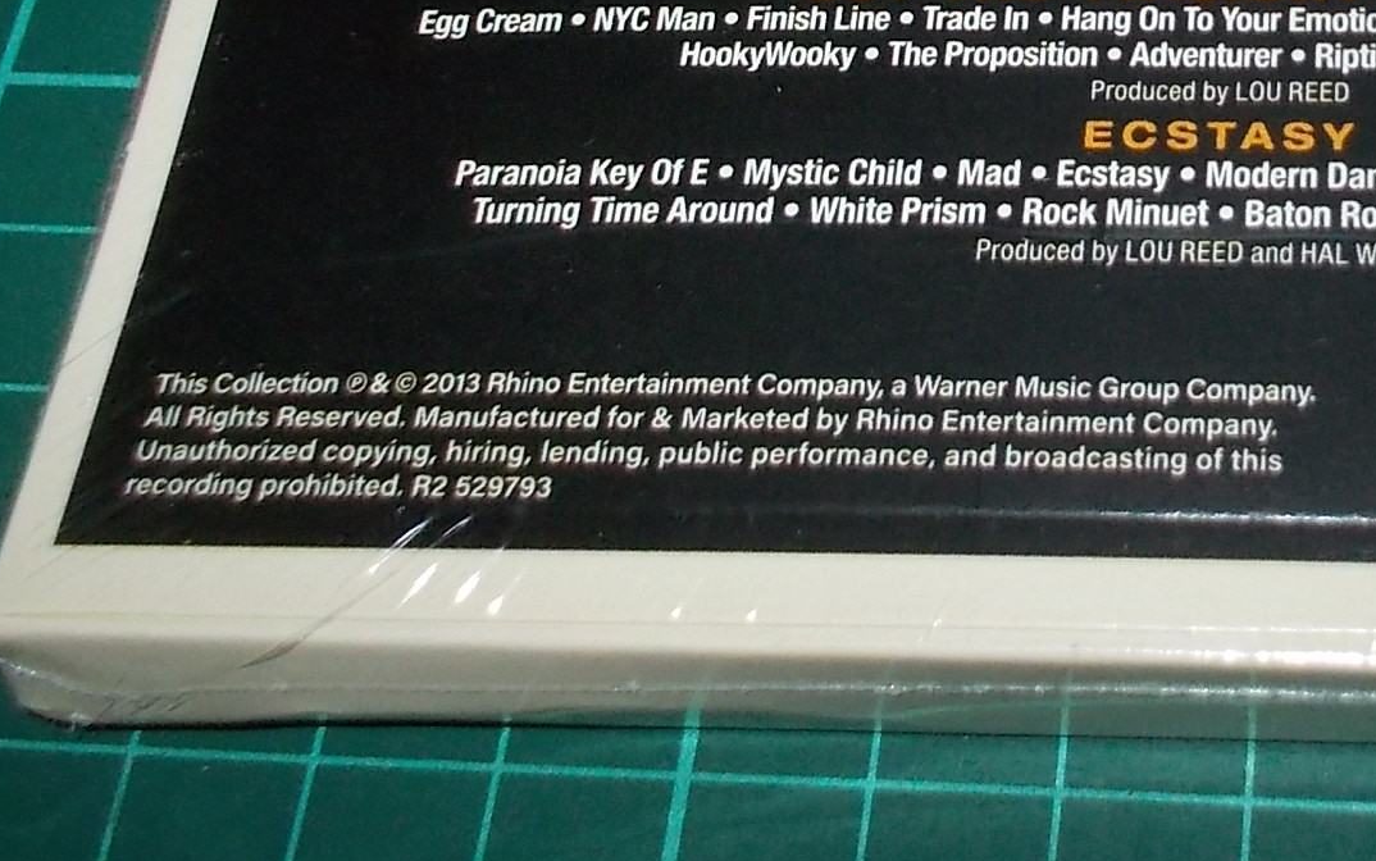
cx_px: 1271
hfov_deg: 30.0
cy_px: -124
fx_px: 2438
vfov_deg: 19.1
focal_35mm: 65
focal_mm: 4.1
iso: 200
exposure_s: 1/30
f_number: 3.3
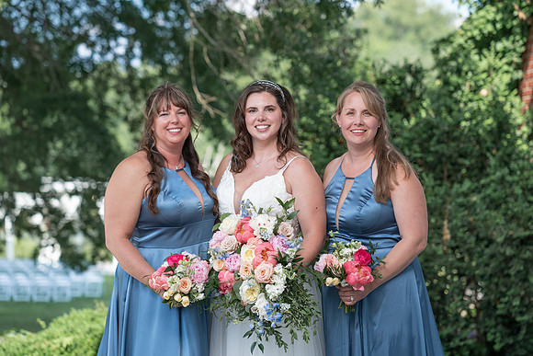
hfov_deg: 23.0
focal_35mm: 88
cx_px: 276
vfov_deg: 15.5
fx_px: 1307
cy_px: 182
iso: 64
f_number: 2.8
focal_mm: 85
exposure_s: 1/500
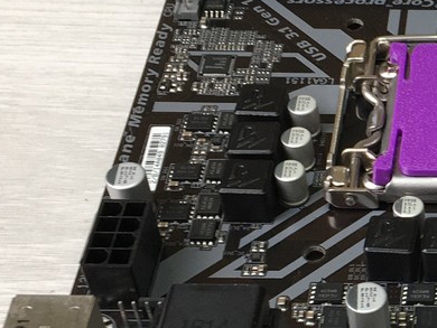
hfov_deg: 16.9
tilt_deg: -45.8
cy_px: 217
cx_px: 617
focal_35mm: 107
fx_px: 1352
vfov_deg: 13.8
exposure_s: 1/50
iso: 32
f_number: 2.2
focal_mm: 4.15
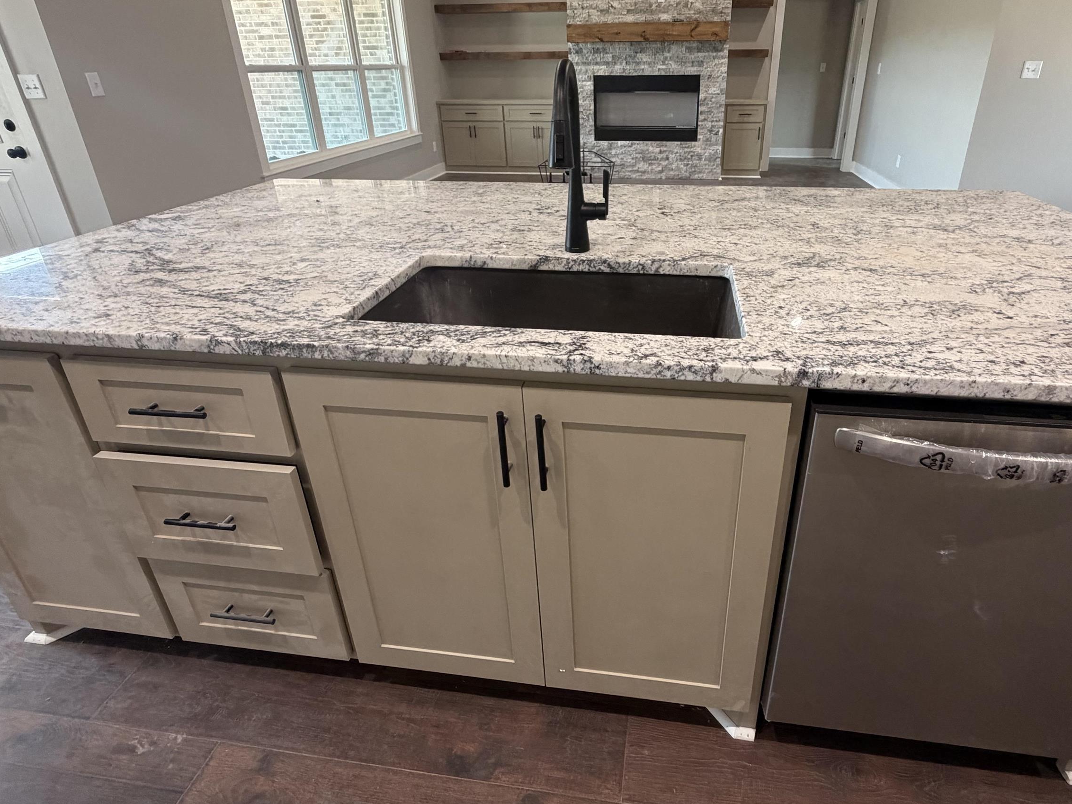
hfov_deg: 84.2
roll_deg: +0.4
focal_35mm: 19
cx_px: 604
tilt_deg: -24.0
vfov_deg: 68.0
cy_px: 324
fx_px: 588
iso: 320
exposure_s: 1/120
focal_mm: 2.22
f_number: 2.2
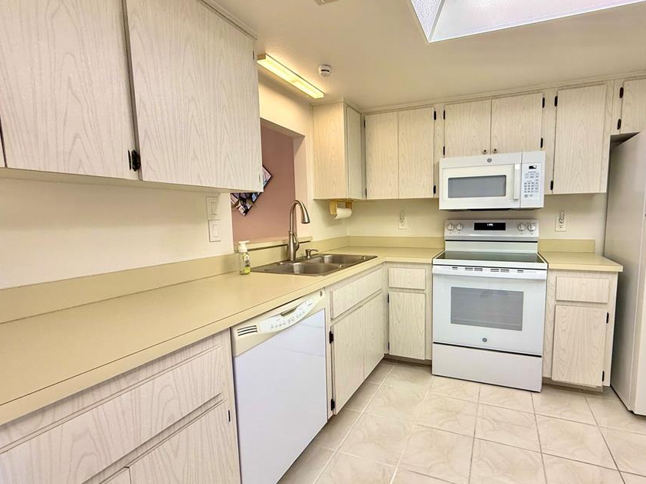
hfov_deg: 89.9
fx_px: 317
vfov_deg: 74.7
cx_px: 387
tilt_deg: -6.6
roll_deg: +0.6
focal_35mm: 17
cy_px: 251
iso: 125
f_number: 2.2
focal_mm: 2.22
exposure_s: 1/120
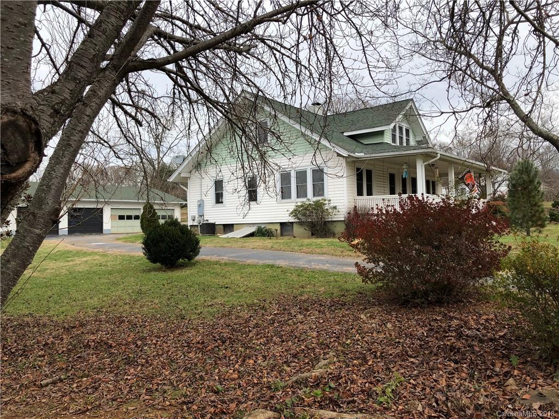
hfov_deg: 63.4
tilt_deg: +2.3
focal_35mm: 28
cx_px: 280
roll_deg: +0.8
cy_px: 210
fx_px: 452
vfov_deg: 49.7
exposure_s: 1/960
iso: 20
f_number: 1.8
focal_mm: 3.99
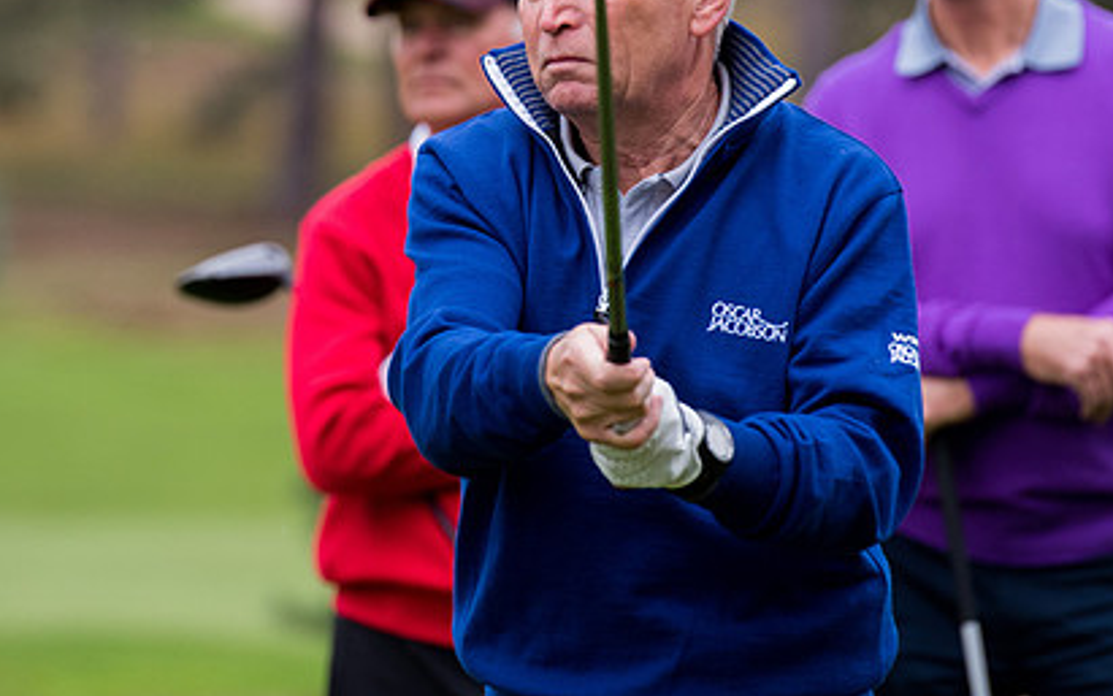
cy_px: 86
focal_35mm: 385
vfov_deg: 3.4
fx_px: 11680
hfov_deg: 5.5
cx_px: 483
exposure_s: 1/1000
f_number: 4
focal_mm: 200
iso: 1000
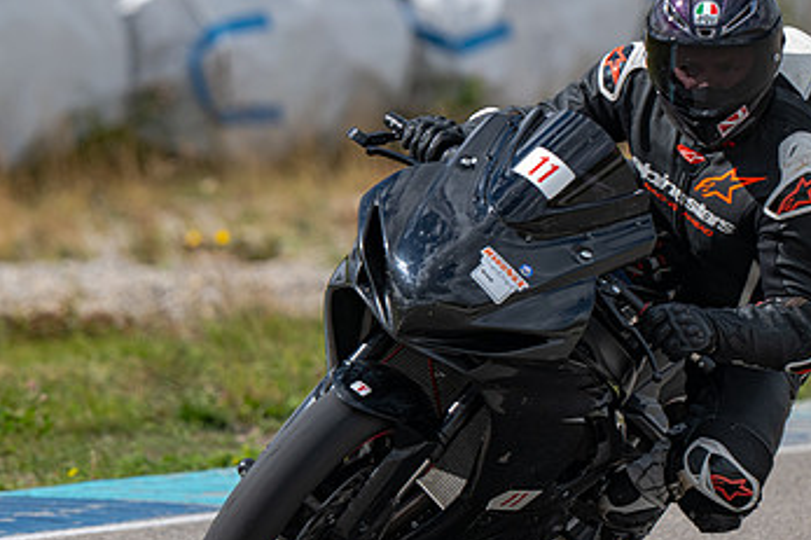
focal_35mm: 836
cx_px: 414
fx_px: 18823
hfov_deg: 2.5
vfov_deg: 1.6
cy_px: 277
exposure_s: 1/1250
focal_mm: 500
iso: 200
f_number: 6.3
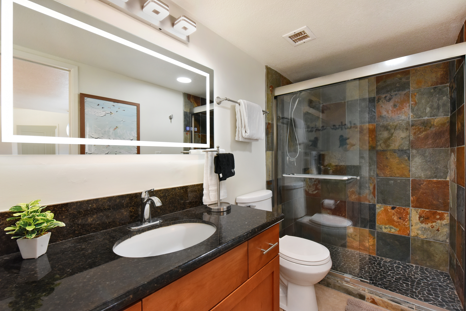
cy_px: 153
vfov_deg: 77.3
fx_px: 194
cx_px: 244
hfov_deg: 100.3
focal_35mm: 15
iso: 400
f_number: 4
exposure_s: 1/60
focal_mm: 14
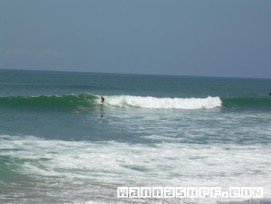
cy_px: 102
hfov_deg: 17.9
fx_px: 861
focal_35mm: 110
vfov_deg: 13.5
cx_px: 136
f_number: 8
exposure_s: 1/354
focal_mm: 18.9
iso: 50
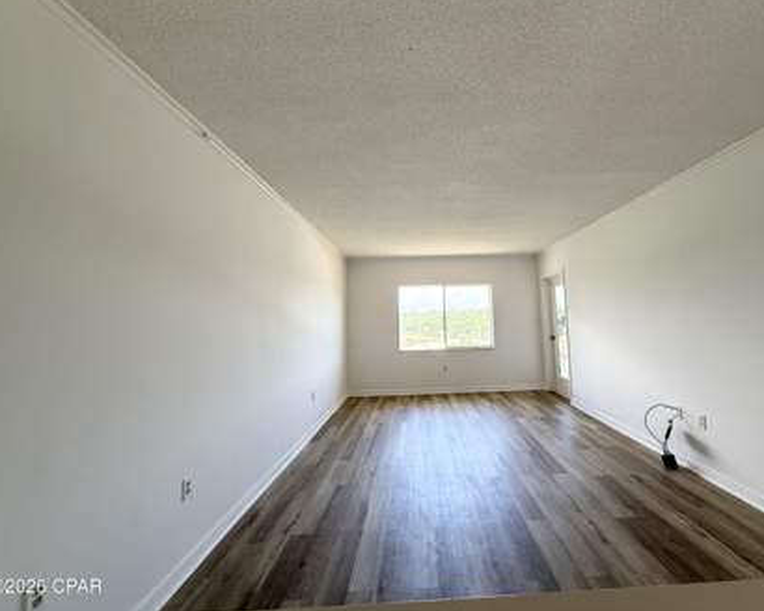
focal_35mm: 16
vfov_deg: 80.2
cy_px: 280
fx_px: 362
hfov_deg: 92.5
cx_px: 436
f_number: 2.2
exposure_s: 1/99
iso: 80
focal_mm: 2.22
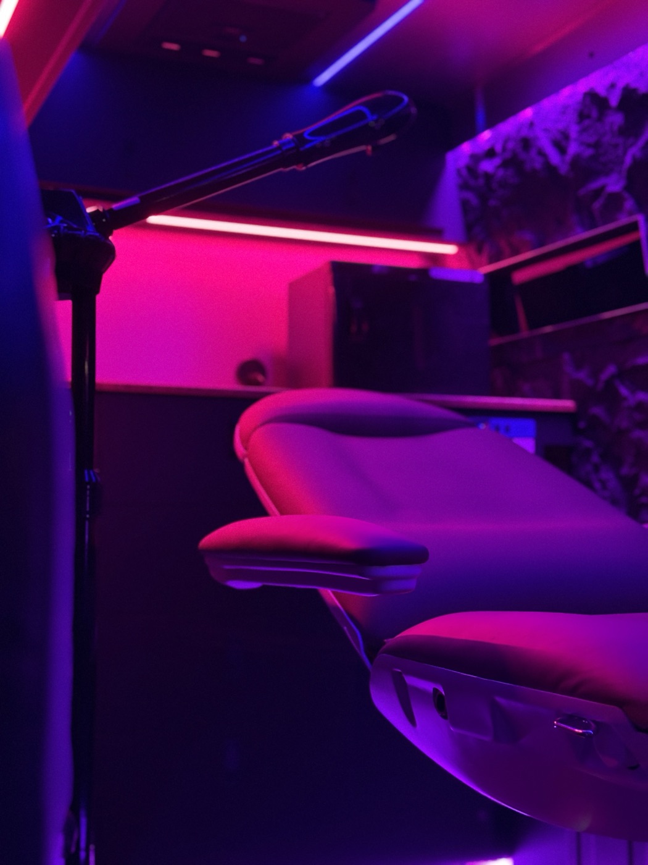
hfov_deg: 30.3
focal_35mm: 48
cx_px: 324
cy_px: 432
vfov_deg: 39.7
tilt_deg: +3.1
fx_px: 1198
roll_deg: +0.6
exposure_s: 1/30
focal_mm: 6.76
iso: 640
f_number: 1.78
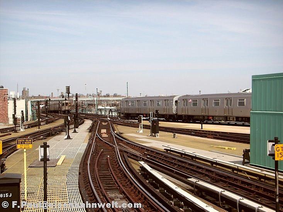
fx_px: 425
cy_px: 106
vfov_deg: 28.0
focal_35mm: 52
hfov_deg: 36.8
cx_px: 142
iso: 50
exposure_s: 1/750
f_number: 3.6
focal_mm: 8.6
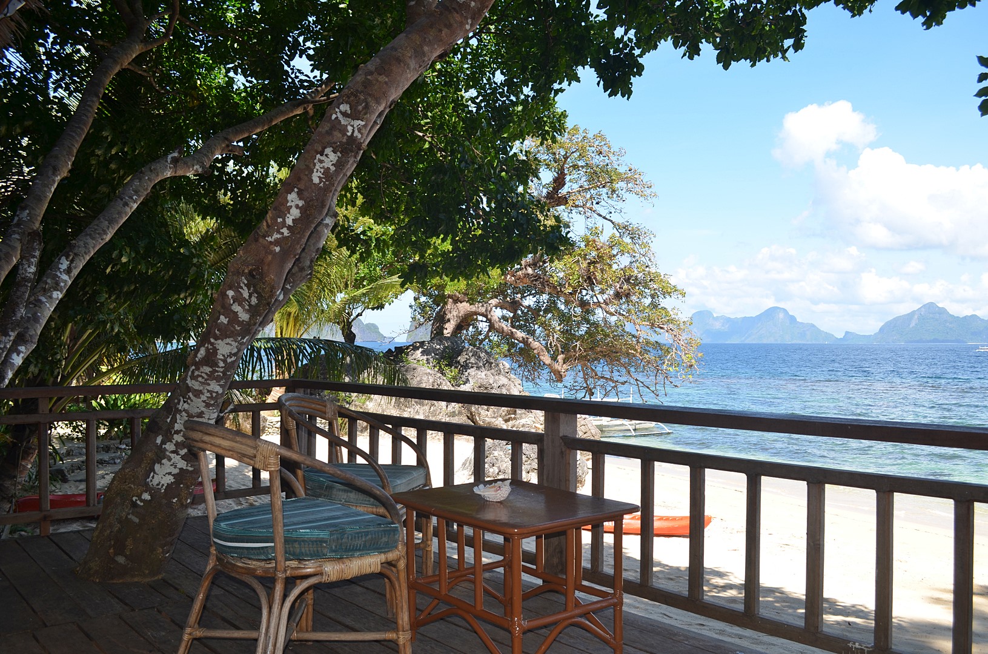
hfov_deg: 62.0
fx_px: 822
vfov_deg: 43.4
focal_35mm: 30
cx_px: 494
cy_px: 327
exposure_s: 1/200
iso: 100
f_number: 6.3
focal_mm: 20
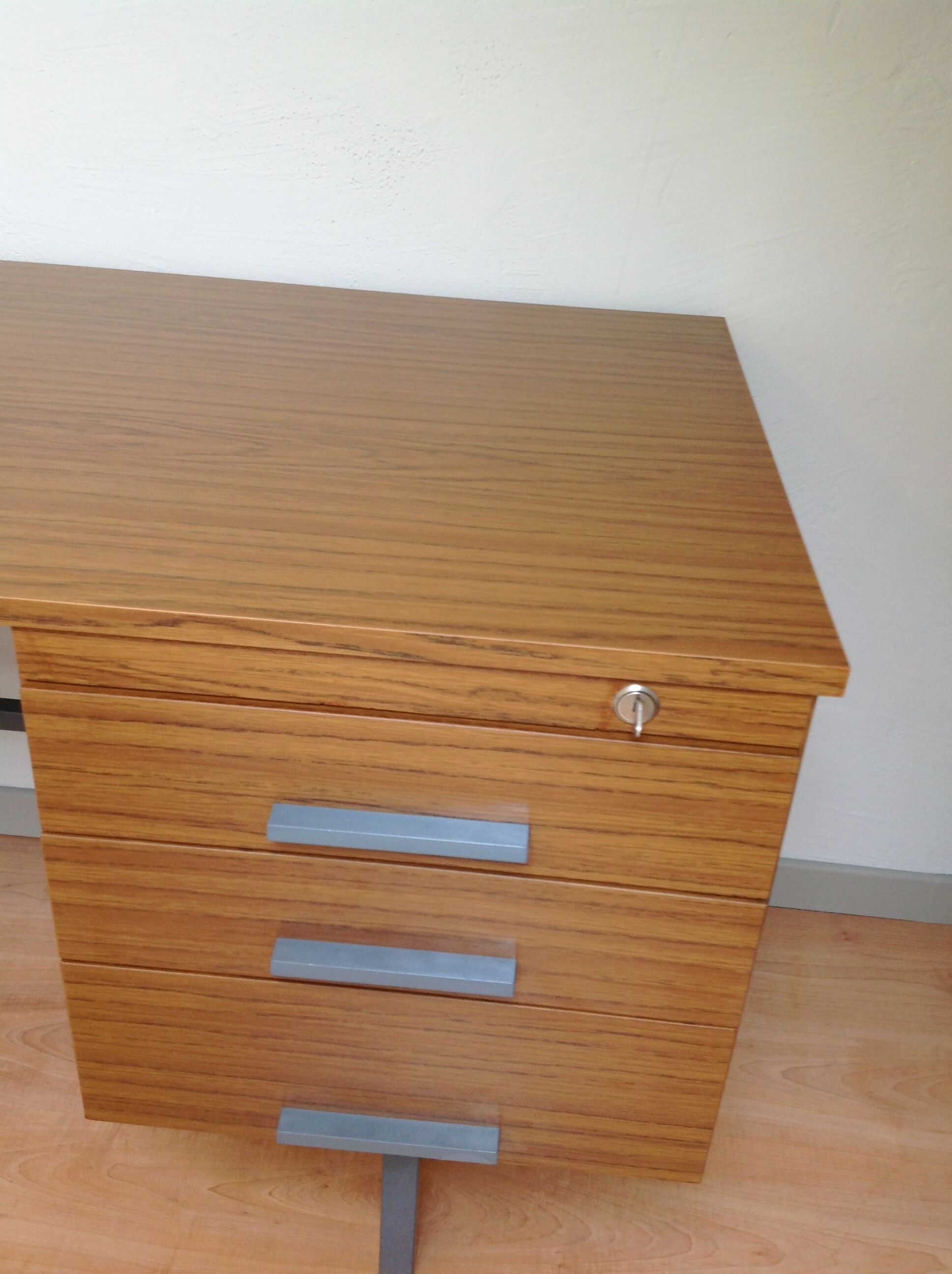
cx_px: 476
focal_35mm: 35
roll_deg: -3.5
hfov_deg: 40.6
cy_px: 637
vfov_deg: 52.7
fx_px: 1287
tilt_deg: -31.3
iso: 64
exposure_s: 1/15
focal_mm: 4.28
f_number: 2.4
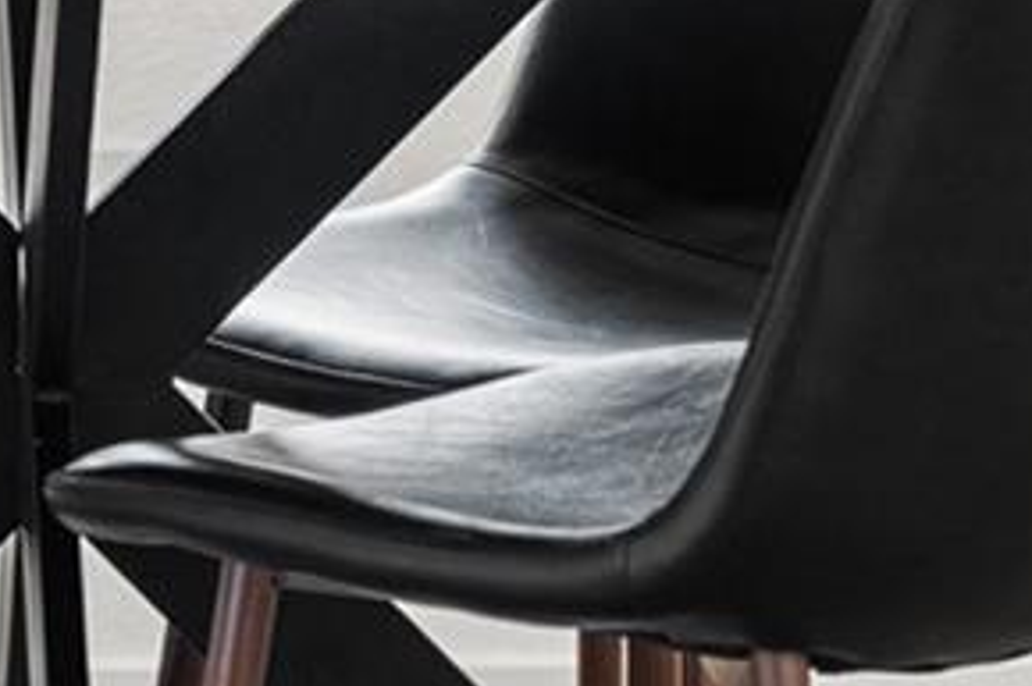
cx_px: -509
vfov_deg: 4.7
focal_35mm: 287
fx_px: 8222
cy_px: -1025
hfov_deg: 7.1
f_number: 2.8
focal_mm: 52
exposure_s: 1/25
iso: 200
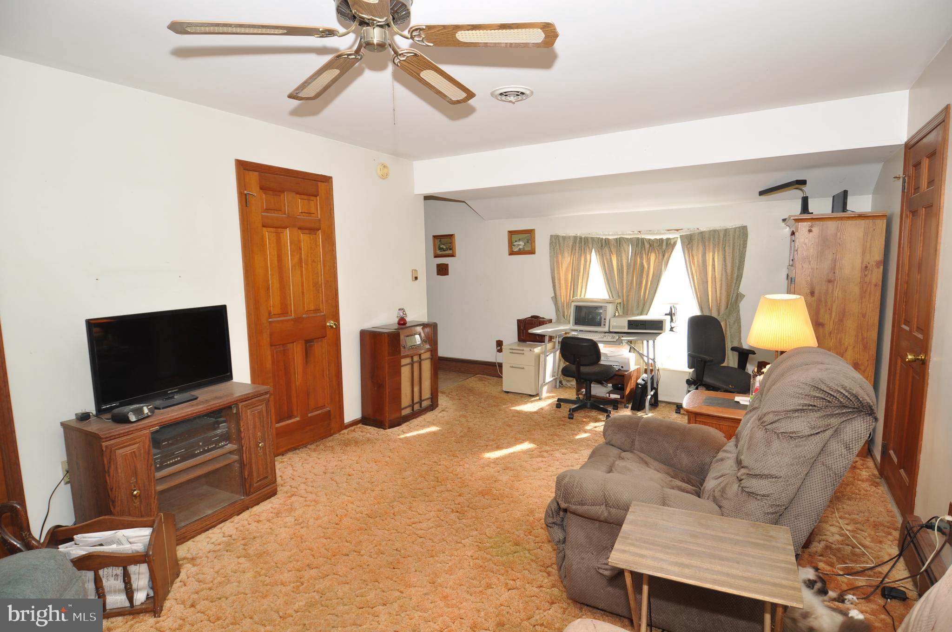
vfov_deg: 67.2
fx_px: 475
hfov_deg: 90.1
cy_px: 316
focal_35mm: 18
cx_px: 476
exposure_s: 1/60
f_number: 4
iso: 250
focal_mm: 12
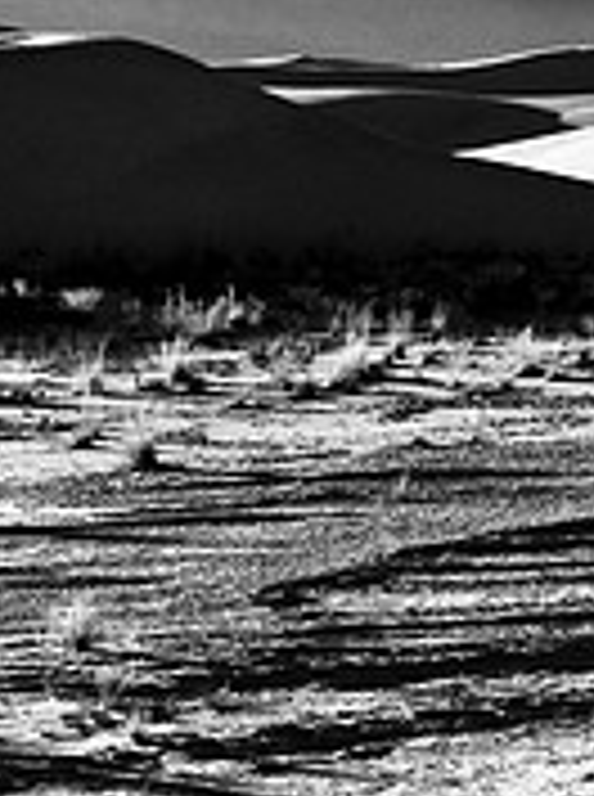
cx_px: 1242
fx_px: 5006
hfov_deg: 6.6
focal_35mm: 218
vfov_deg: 9.1
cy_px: 218
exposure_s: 1/90
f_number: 19
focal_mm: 46
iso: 200
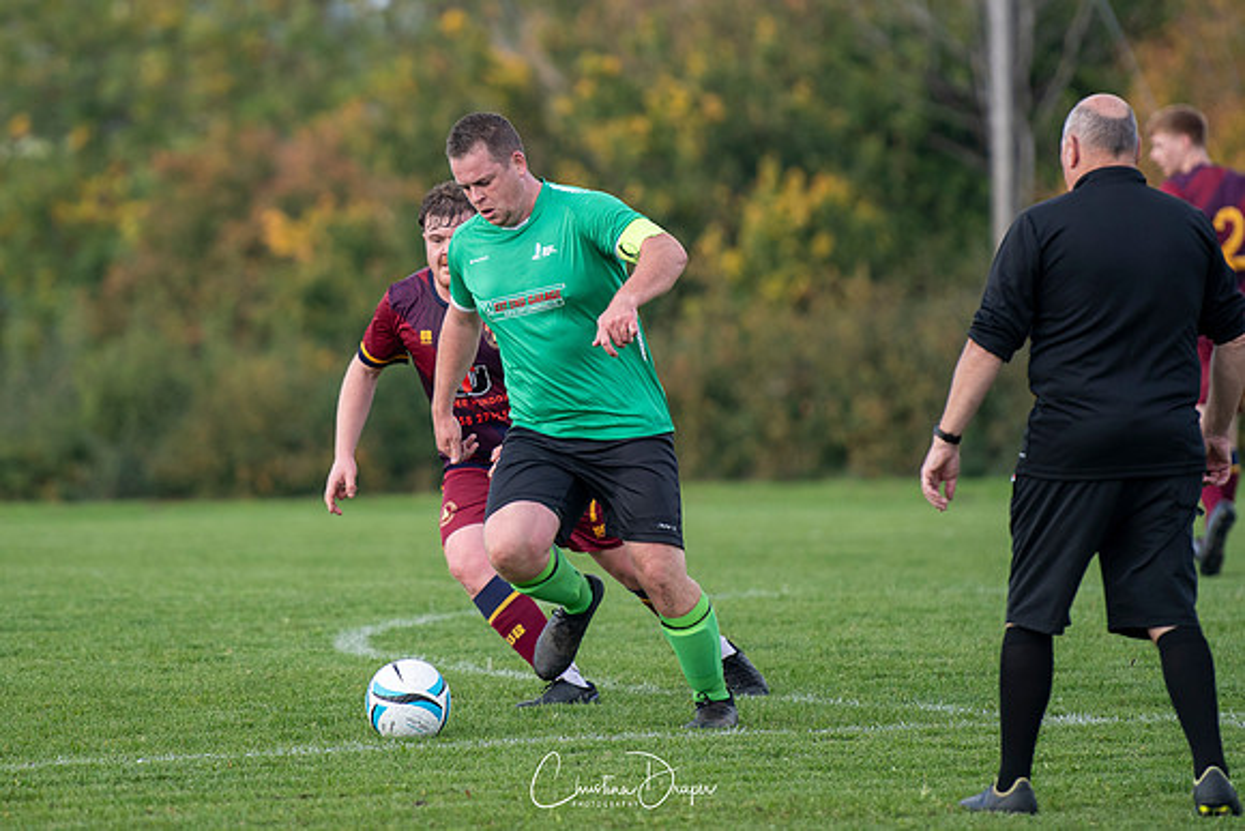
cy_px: 319
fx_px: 12780
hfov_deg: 5.6
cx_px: 478
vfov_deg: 3.7
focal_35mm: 369
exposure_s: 1/1600
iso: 320
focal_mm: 200
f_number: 2.8
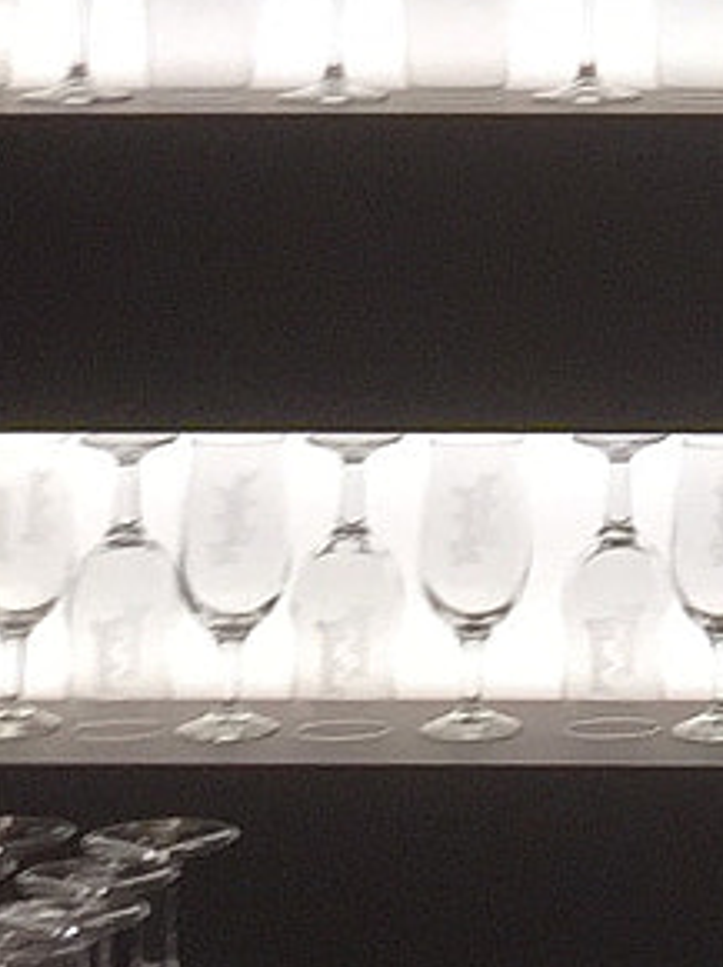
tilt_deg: +6.0
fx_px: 4462
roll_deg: +1.1
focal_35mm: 160
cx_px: 1721
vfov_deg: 11.8
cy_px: -500
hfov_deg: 8.5
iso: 40
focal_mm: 4.15
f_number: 2.2
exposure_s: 1/100
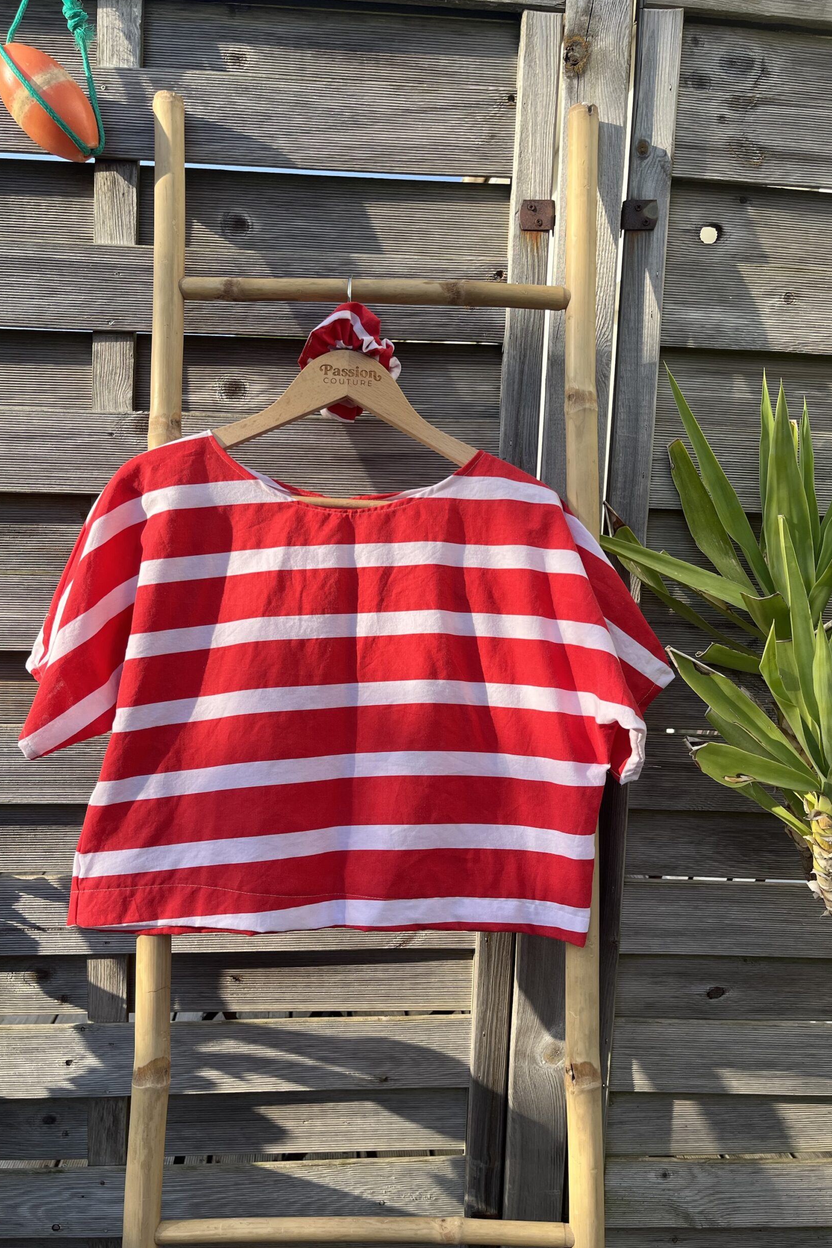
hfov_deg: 46.4
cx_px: 398
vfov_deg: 65.5
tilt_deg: -6.5
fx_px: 971
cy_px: 634
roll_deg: -1.2
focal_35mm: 28
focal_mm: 5.1
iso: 50
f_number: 1.6
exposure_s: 1/1225
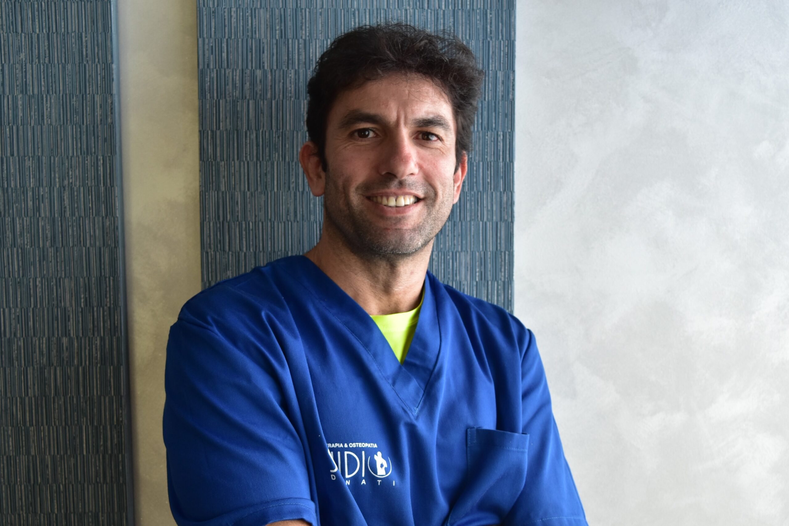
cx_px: 394
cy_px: 263
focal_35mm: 34
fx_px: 756
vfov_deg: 38.4
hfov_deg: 55.1
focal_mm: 23
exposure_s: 1/160
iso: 400
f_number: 4
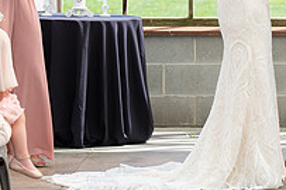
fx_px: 2119
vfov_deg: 5.1
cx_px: 303
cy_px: -26
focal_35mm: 267
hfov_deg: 7.7
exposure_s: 1/250
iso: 160
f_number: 4.5
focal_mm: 92
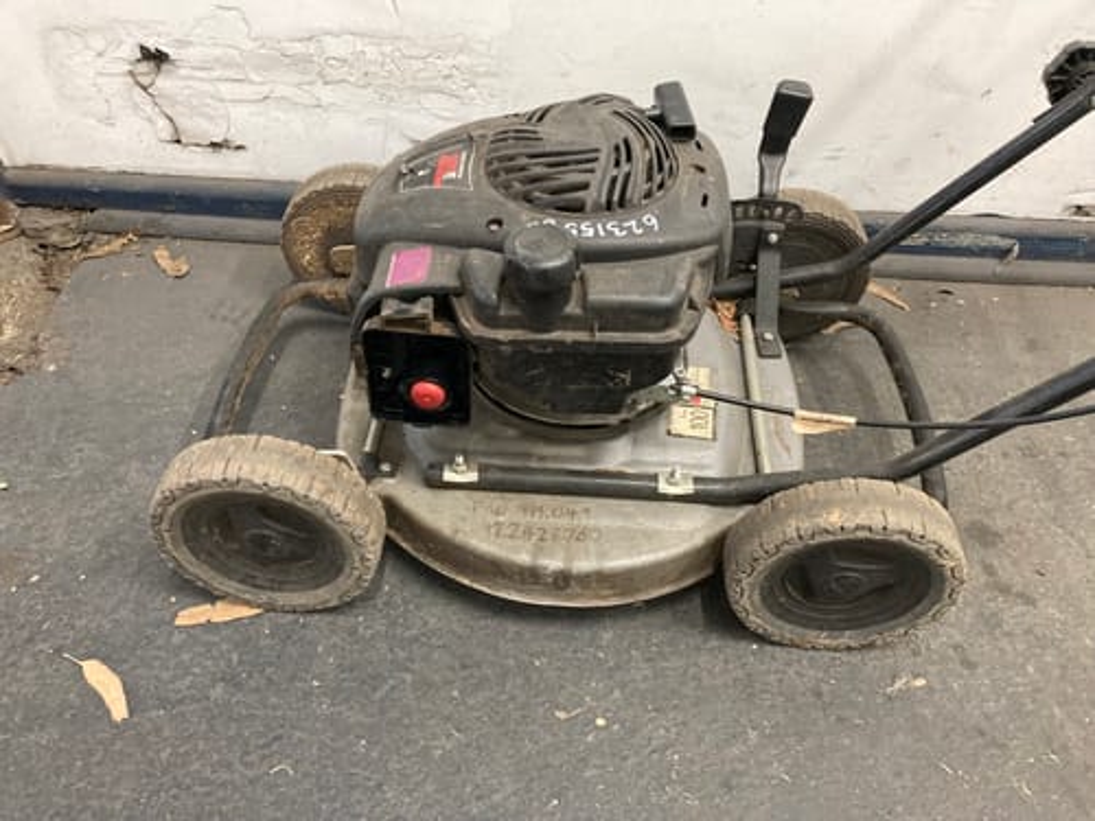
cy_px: 410
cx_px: 548
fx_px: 886
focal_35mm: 28
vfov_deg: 49.7
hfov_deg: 63.4
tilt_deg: -47.8
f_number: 1.8
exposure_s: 1/50
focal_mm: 3.99
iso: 250
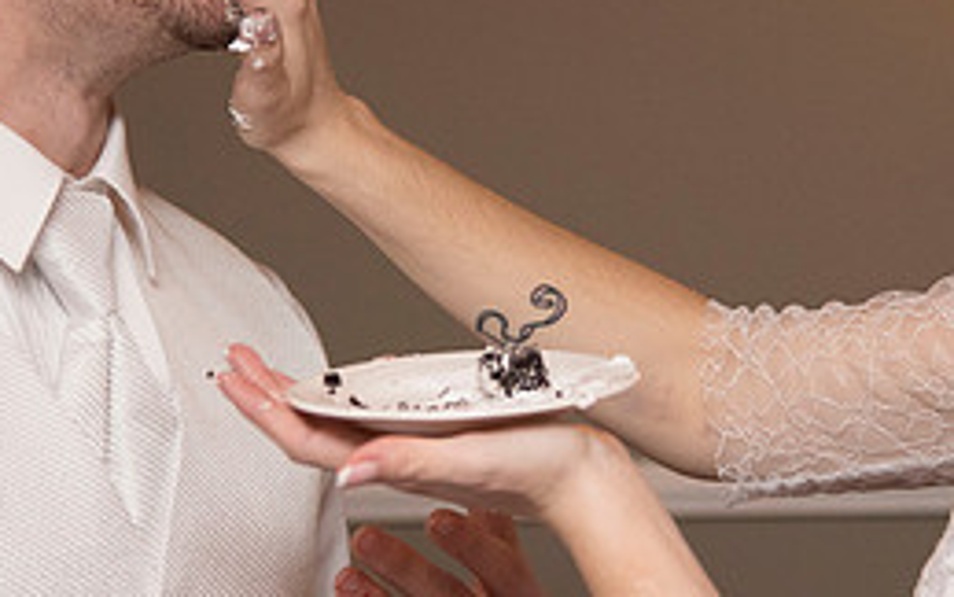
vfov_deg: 7.4
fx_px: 4629
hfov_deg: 11.8
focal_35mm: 178
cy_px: 131
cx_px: 608
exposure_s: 1/200
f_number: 4
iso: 2000
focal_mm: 78
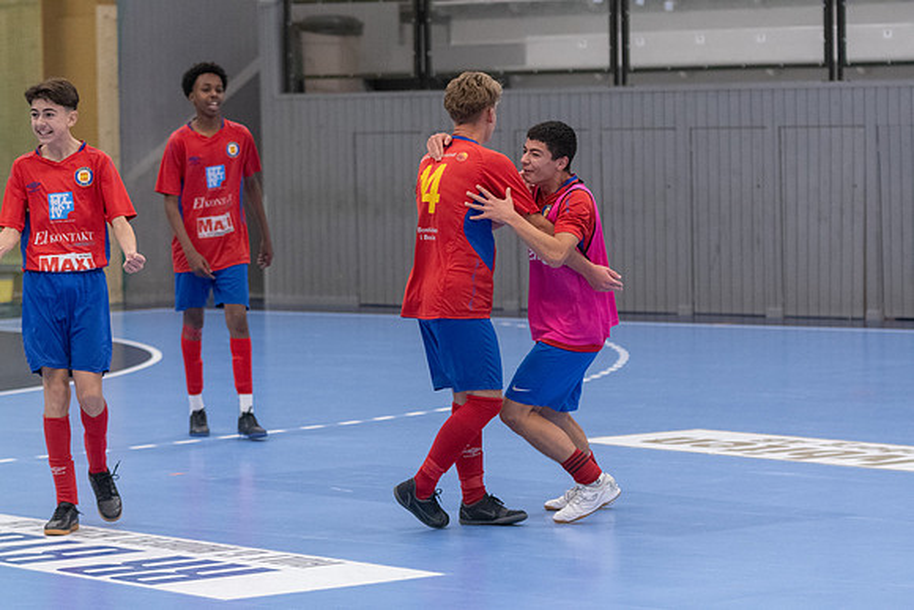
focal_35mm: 150
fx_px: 3809
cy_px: 305
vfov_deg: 9.2
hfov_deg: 13.7
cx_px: 457
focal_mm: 100
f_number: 3.5
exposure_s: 1/500
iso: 7200
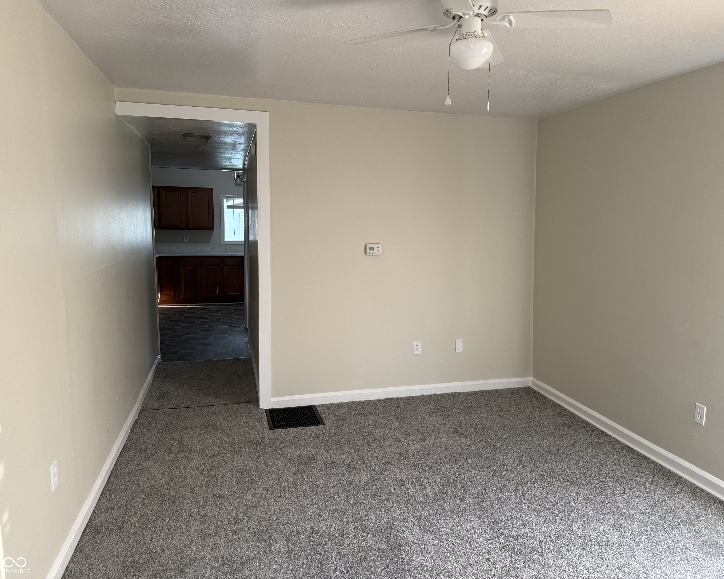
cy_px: 279
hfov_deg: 65.9
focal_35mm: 26
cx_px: 393
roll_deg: -1.1
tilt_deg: -4.9
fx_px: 557
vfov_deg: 54.9
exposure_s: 1/87
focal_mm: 6.76
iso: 200
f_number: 1.78
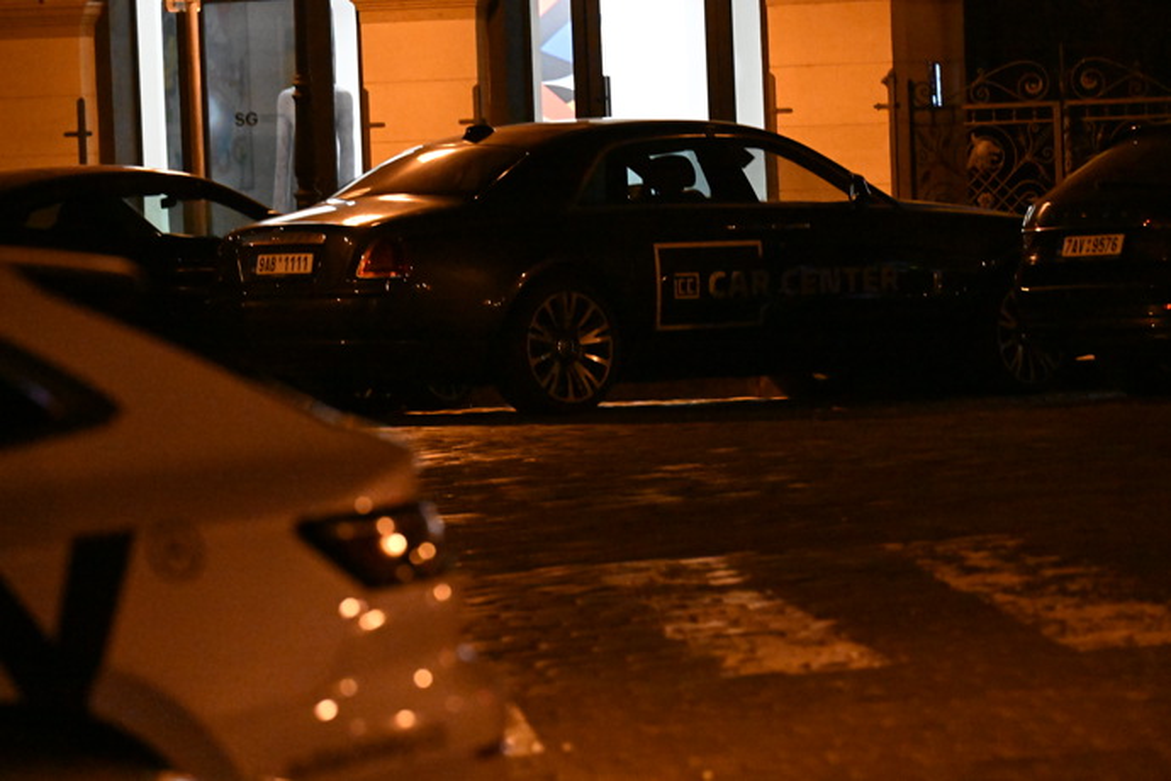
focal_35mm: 185
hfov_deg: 11.1
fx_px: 6017
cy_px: 390
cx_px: 586
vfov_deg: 7.4
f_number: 5
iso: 25600
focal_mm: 185
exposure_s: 1/100
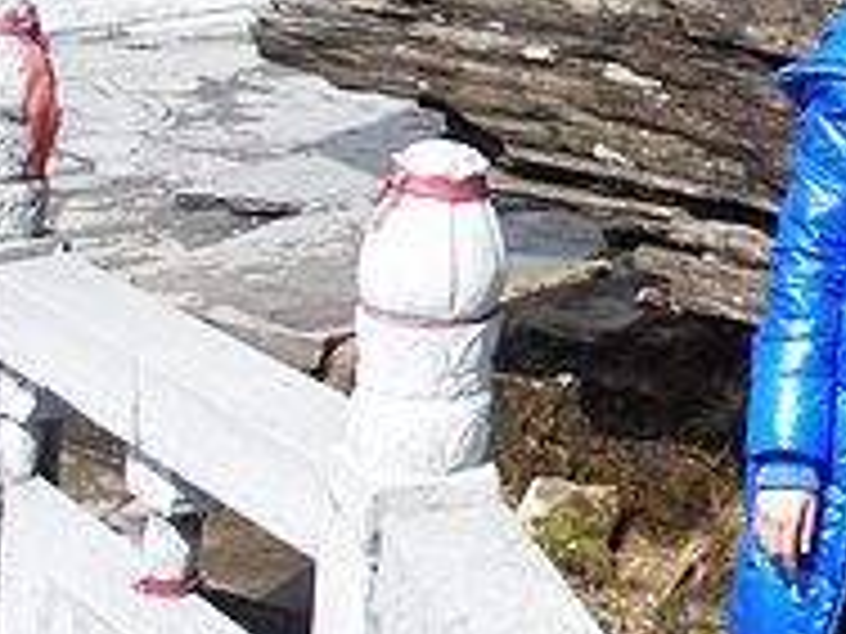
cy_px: -200
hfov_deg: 13.6
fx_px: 3348
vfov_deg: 10.6
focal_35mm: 137
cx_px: 1269
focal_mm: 6.3
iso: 64
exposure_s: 1/520
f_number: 3.5
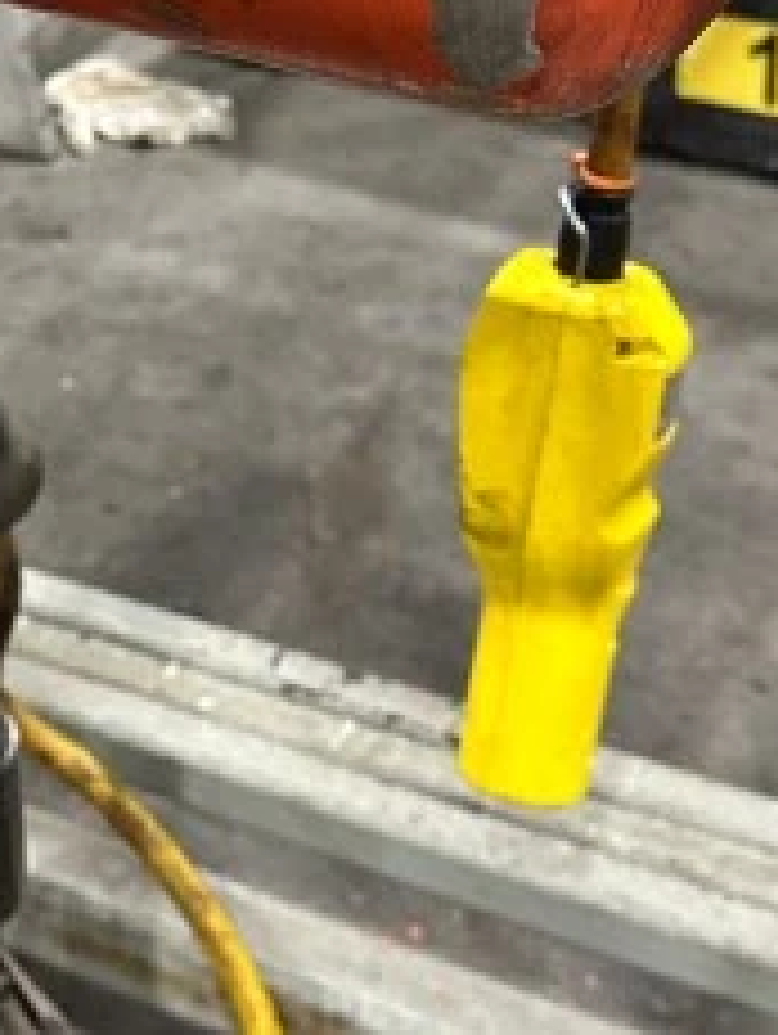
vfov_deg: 24.0
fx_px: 2393
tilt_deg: -26.0
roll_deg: +5.1
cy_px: 212
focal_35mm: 80
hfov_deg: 18.1
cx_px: 22
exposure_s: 1/60
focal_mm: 6.86
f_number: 1.78
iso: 400
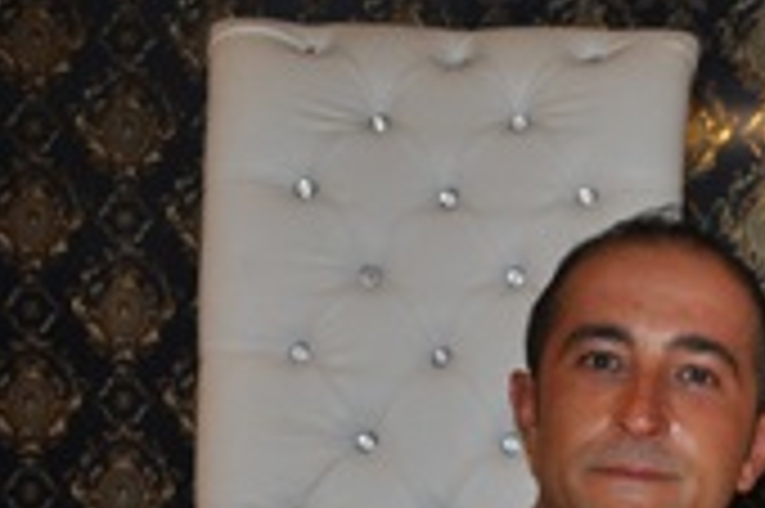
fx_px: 2017
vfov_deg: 14.1
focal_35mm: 95
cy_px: 535
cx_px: 968
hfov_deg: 19.9
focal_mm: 24
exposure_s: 1/60
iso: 800
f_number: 4
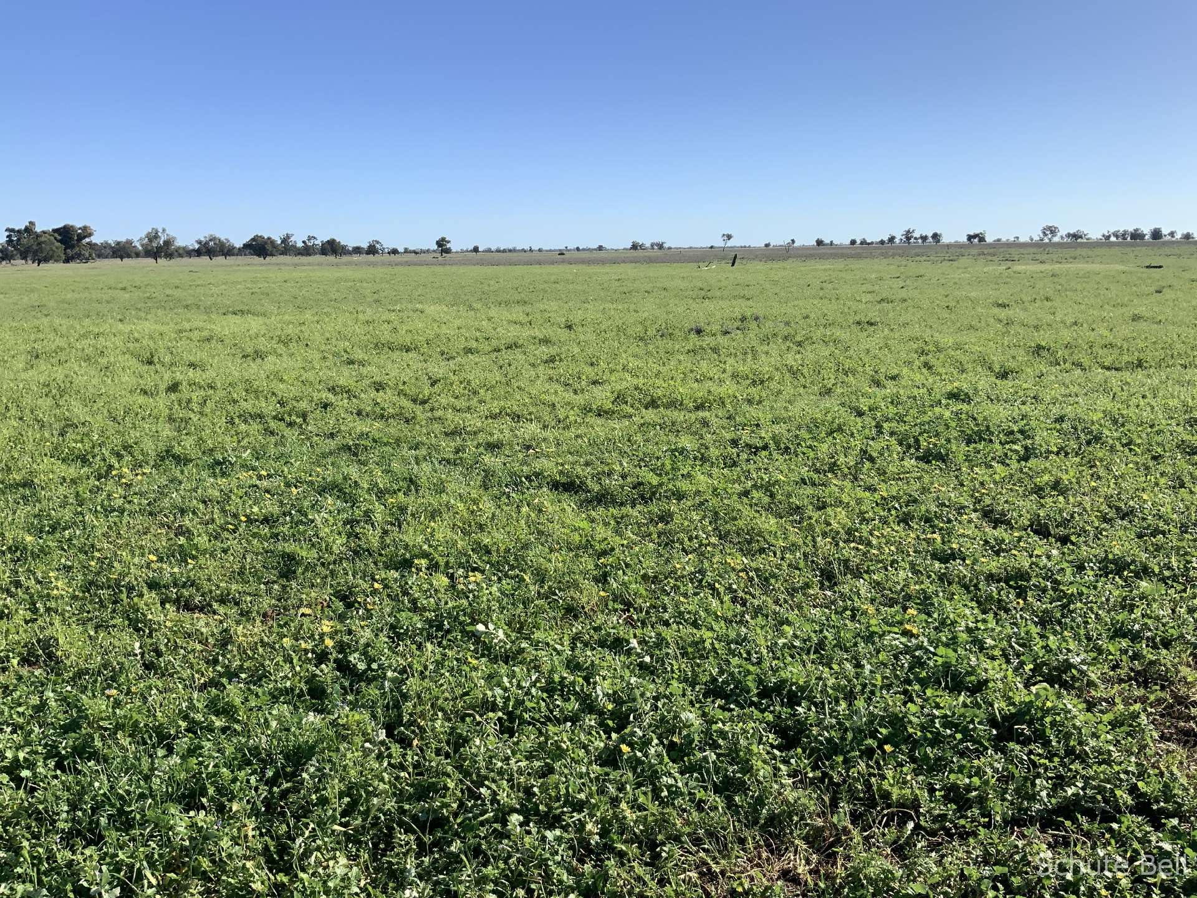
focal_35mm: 29
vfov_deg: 48.2
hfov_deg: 61.7
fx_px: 1003
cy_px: 449
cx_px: 598
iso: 16
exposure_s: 1/1786
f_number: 1.8
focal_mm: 3
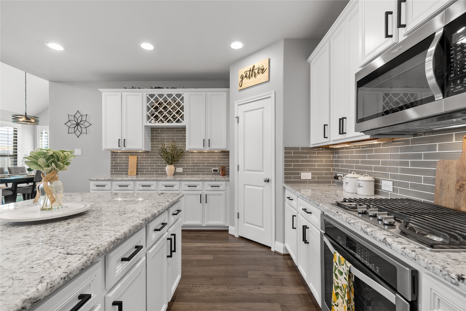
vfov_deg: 77.3
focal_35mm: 15
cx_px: 233
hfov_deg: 100.4
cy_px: 156
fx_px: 194
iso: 320
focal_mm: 10
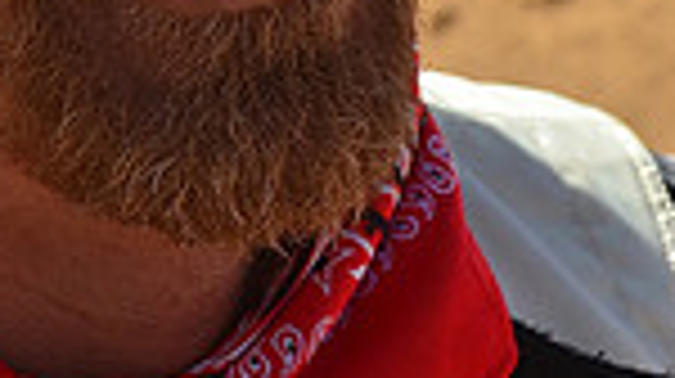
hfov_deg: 12.0
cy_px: -351
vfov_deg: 6.6
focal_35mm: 179
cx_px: 144
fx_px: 3200
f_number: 7.1
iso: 200
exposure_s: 1/500
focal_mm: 38
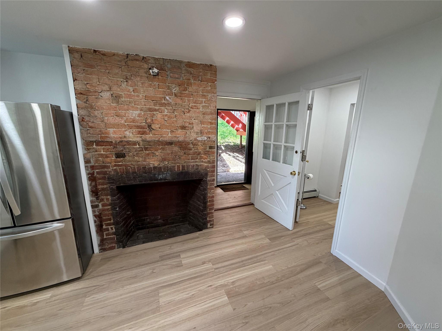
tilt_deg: -12.3
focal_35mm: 14
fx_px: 179
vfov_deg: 85.7
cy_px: 166
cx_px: 221
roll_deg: -1.1
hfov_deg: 102.1
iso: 250
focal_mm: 2.22
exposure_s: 1/120
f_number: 2.2
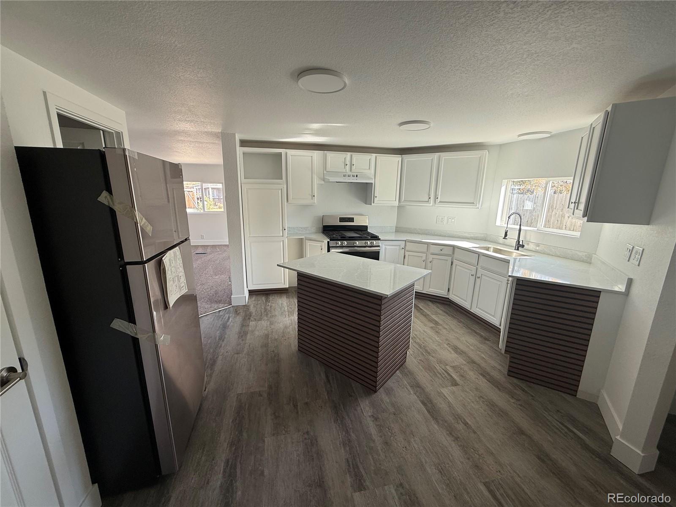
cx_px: 338
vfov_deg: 85.7
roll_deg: -1.5
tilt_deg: -12.6
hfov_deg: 102.1
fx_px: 273
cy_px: 254
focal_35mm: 14
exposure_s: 1/99
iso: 64
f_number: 2.2
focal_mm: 2.22
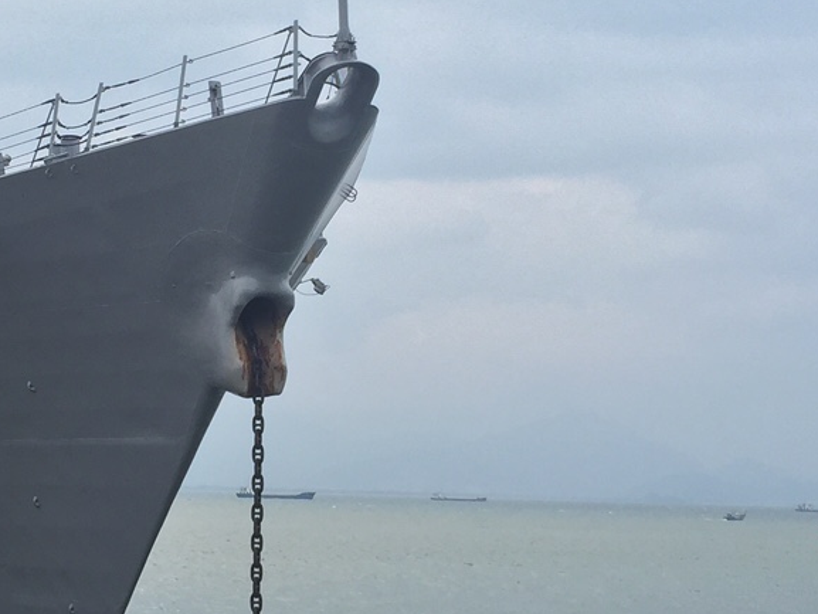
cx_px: 259
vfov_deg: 18.0
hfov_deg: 23.7
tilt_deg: +6.5
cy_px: 241
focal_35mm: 82
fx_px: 1938
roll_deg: -2.5
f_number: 2.2
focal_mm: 4.15
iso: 32
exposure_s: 1/732
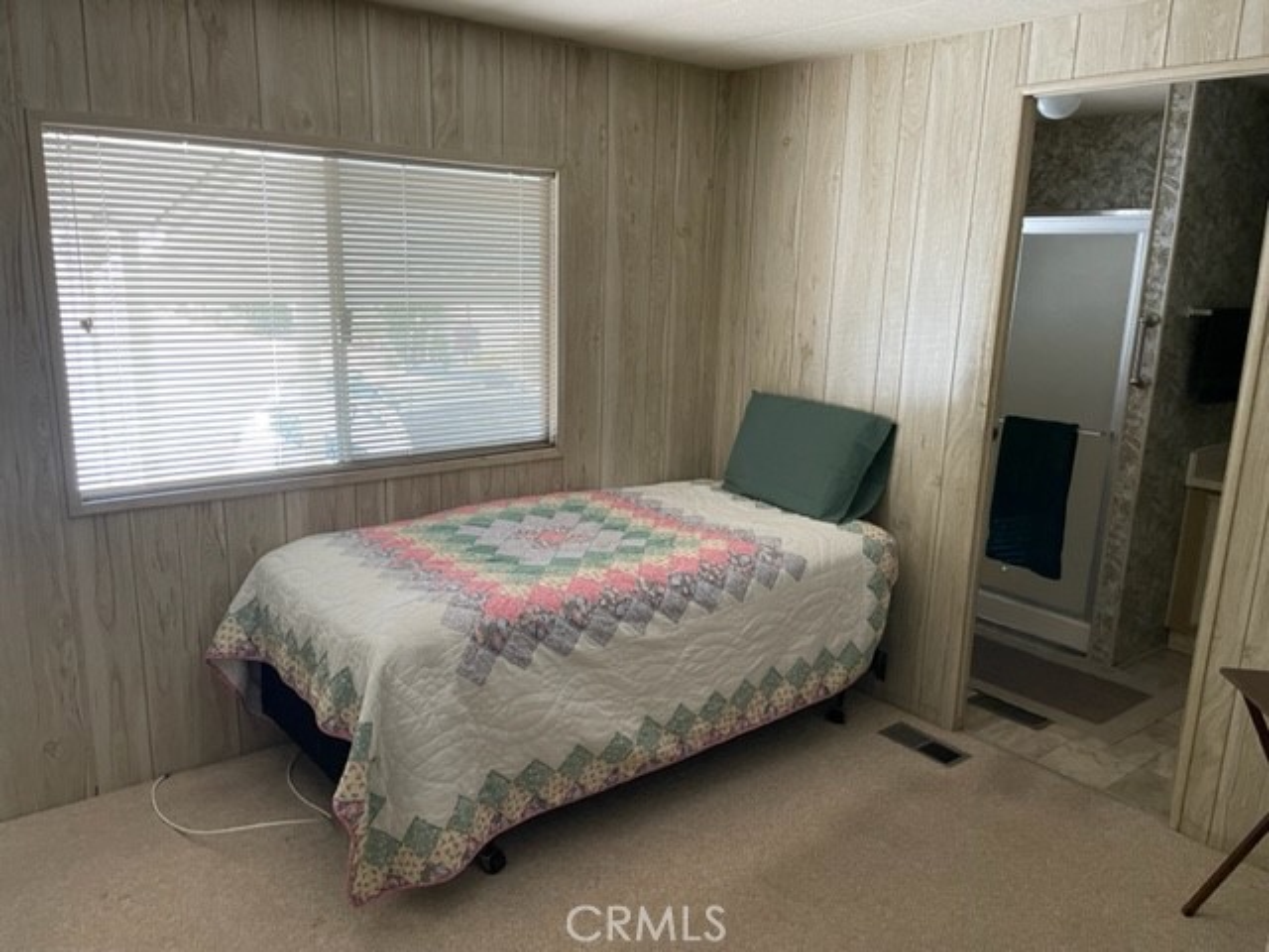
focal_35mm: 26
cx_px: 634
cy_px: 476
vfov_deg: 53.1
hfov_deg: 67.3
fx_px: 953
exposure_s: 1/75
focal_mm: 4.2
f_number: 1.6
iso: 125
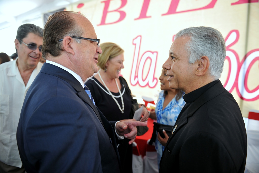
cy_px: 86
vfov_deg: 53.1
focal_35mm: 24
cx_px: 130
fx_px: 173
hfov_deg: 73.7
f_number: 2.8
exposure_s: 1/160
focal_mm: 24
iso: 400
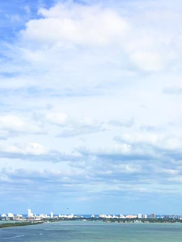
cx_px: 136
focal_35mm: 67
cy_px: 248
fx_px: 469
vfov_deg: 27.2
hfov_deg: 21.8
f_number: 2.2
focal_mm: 4.15
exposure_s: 1/2404
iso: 25
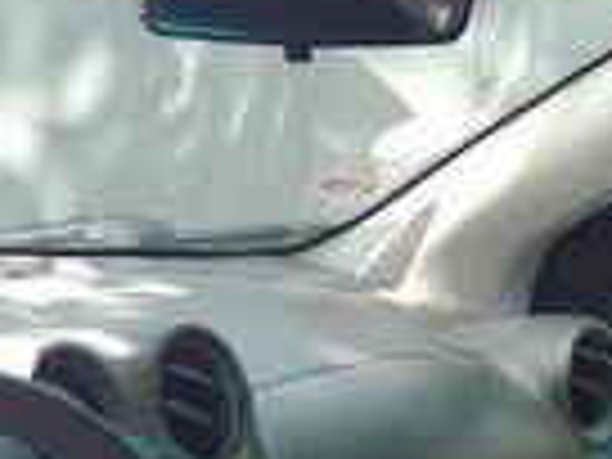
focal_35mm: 136
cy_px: 758
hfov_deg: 14.5
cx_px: 184
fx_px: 2404
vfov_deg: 10.4
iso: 50
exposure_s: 1/33
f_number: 1.9
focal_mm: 3.7
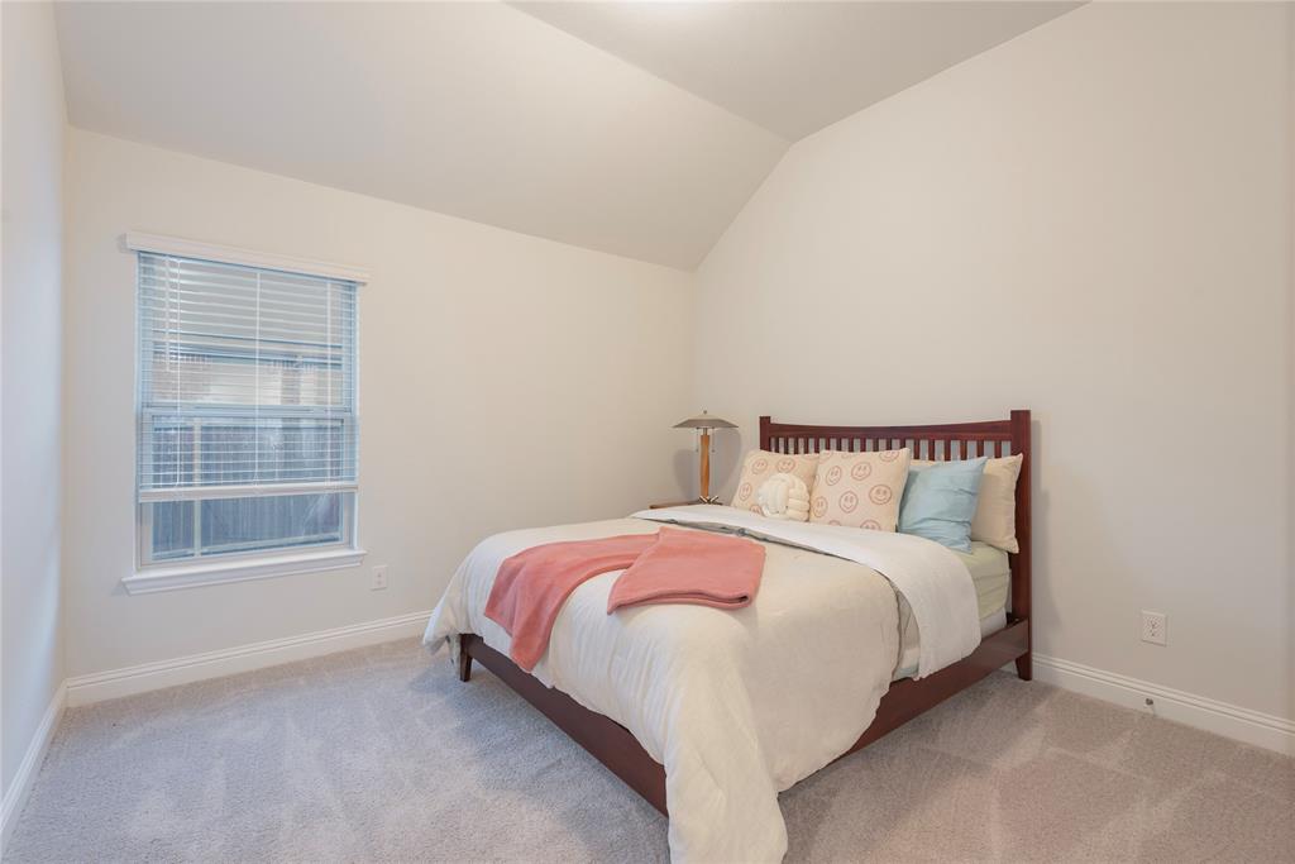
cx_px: 648
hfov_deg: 96.7
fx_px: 576
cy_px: 432
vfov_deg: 73.8
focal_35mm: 16
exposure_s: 1.6
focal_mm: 16
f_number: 7.1
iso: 100
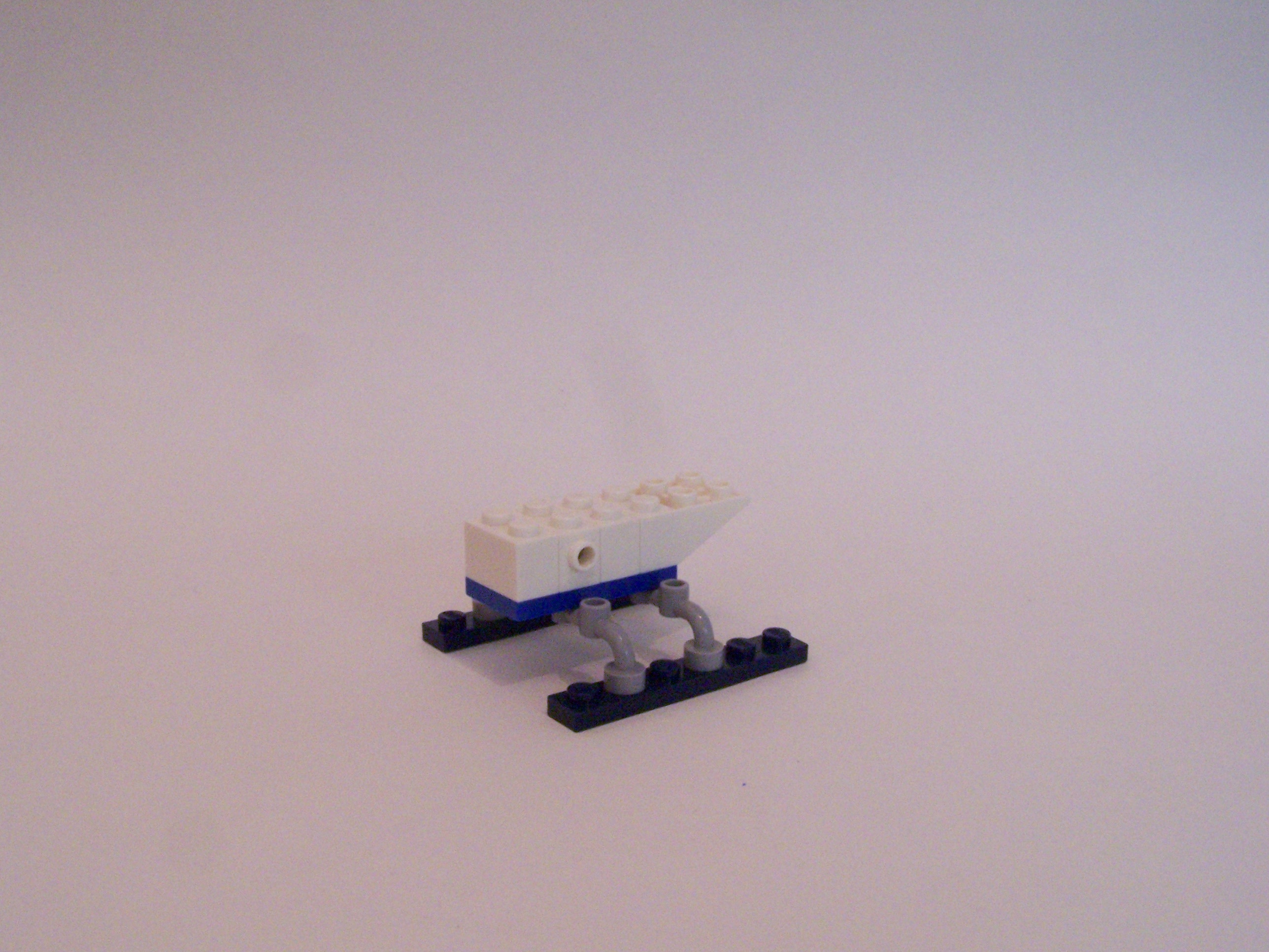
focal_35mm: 38
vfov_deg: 37.7
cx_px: 634
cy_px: 476
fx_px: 1393
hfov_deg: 49.0
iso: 400
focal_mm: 6.3
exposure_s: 1/8
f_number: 8
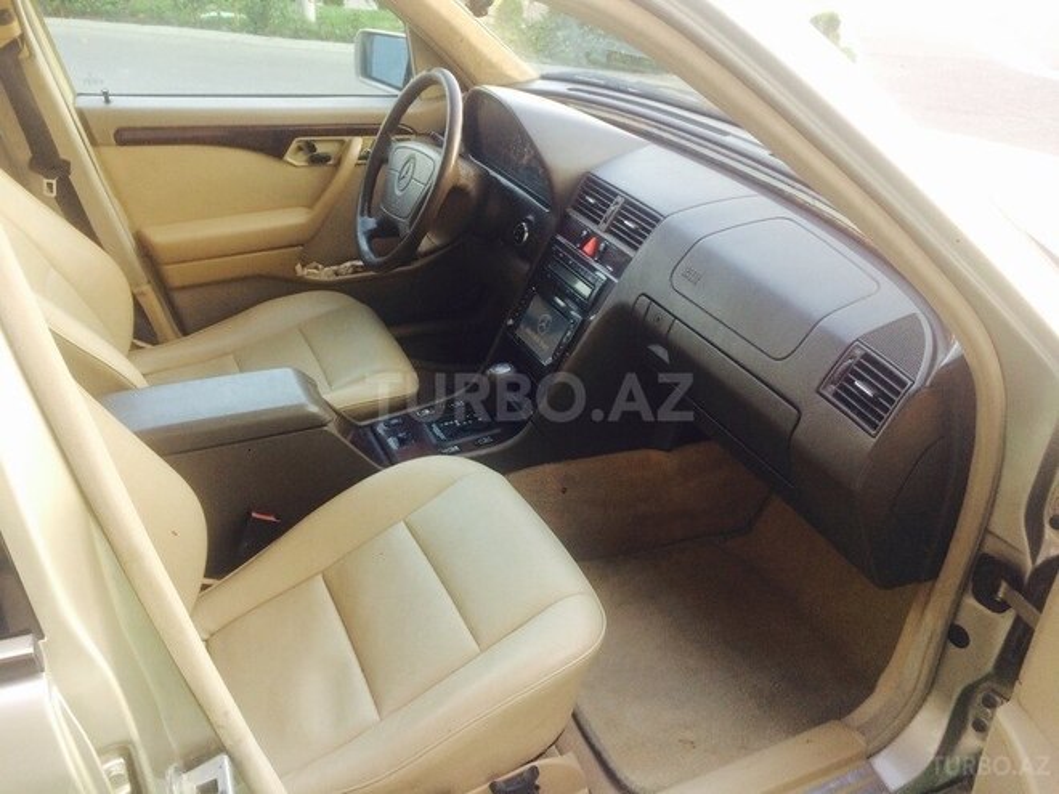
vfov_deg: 48.2
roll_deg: -4.0
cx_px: 530
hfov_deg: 61.7
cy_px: 397
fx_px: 887
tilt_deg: -29.8
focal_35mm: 29
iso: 40
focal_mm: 4.15
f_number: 2.2
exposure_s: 1/33
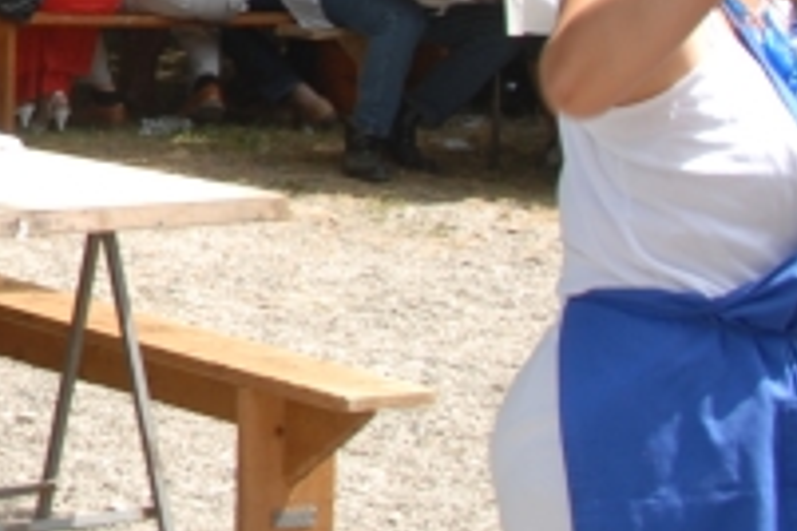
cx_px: -559
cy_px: -390
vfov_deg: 6.8
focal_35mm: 199
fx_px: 4405
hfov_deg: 9.9
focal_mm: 26
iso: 100
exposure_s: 1/125
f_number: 5.6
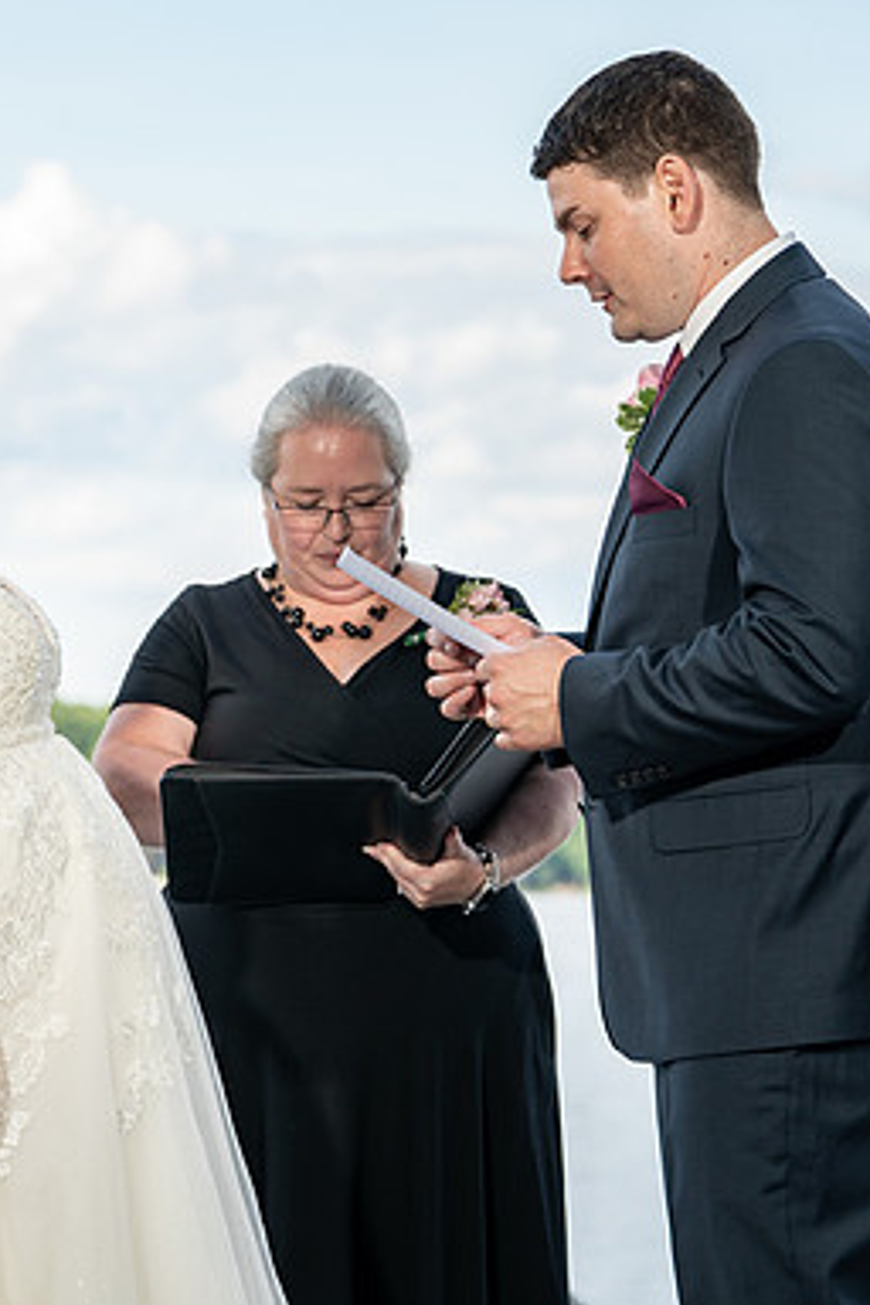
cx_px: 302
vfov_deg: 12.4
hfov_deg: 8.3
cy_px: 651
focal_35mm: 166
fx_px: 6017
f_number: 5.6
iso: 100
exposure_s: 1/200
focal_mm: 110
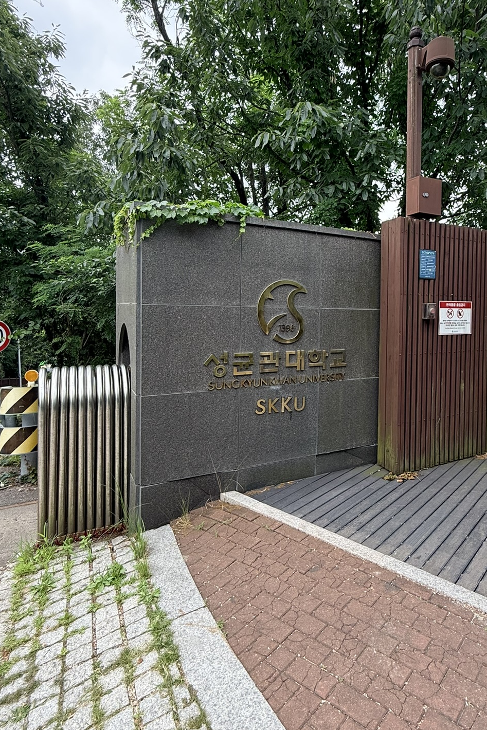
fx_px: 426
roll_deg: -1.6
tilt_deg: -1.2
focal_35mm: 21
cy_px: 328
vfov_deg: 81.0
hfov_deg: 58.5
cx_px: 314
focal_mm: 2.22
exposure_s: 1/298
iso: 50
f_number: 2.2
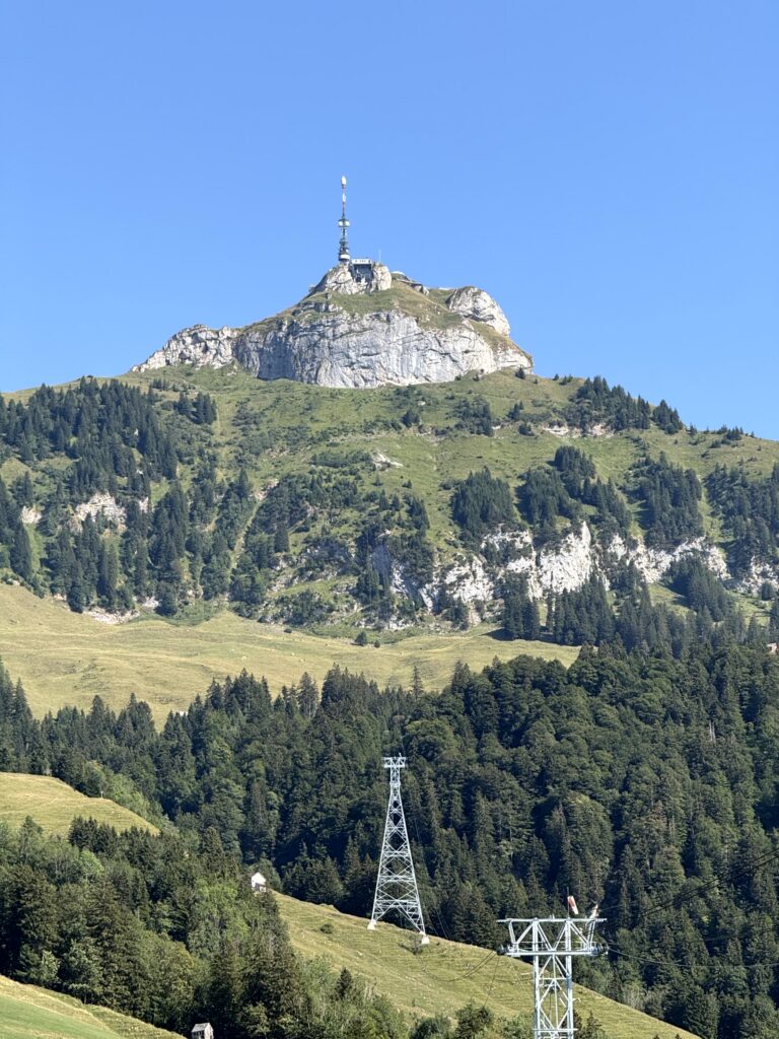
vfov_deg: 16.4
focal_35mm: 120
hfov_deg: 12.3
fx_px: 3601
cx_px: 390
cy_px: 520
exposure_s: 1/820
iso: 50
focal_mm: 15.66
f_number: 2.8
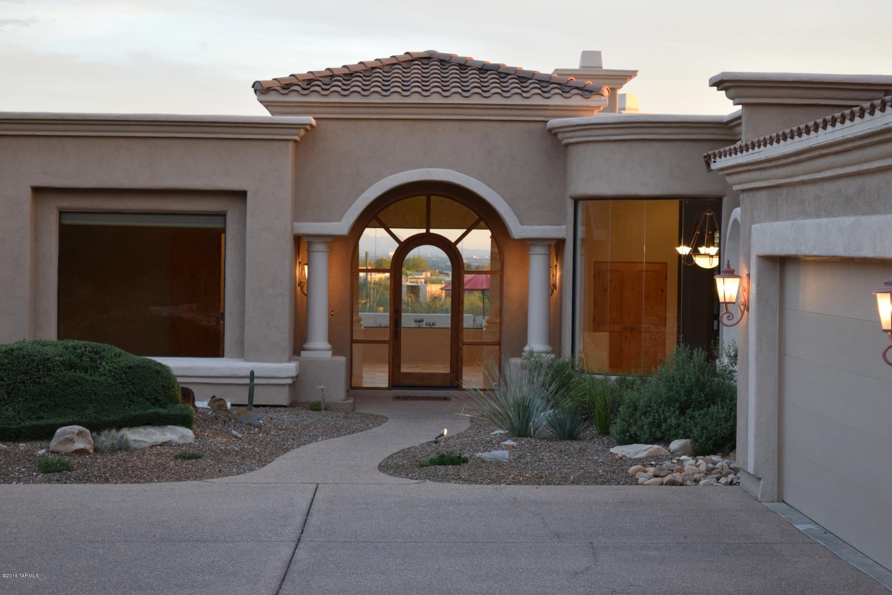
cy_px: 298
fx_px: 1858
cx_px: 446
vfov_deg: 18.2
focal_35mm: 75
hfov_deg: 27.0
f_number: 5.6
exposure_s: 1/60
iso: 720
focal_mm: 50
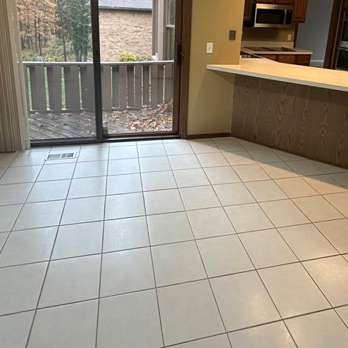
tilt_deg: -13.9
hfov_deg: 60.8
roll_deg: -3.1
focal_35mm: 26
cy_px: 90
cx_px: 191
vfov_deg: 58.0
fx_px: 296
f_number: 2.2
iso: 320
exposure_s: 1/120
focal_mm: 2.22
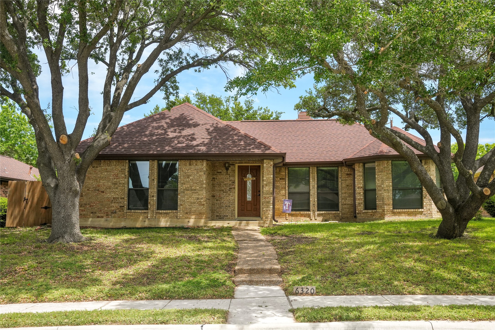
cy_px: 165
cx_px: 248
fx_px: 509
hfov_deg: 51.9
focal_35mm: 37
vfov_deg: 35.9
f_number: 8
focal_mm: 37
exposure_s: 1/1250
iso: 800
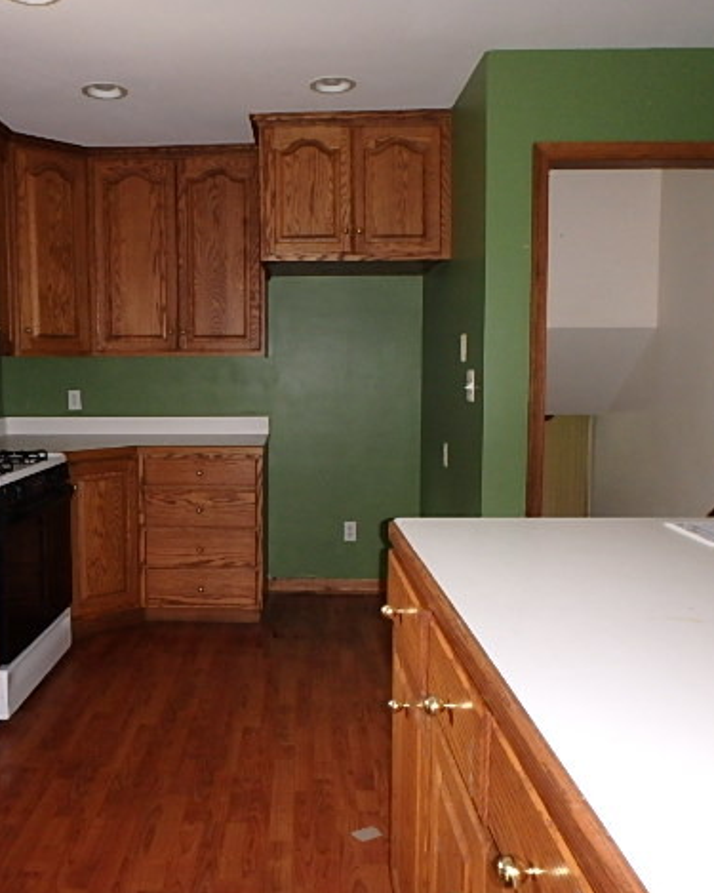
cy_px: 440
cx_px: 286
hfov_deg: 51.2
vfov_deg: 62.2
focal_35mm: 28
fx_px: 740
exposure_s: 1/30
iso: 400
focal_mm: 3.7
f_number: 3.5
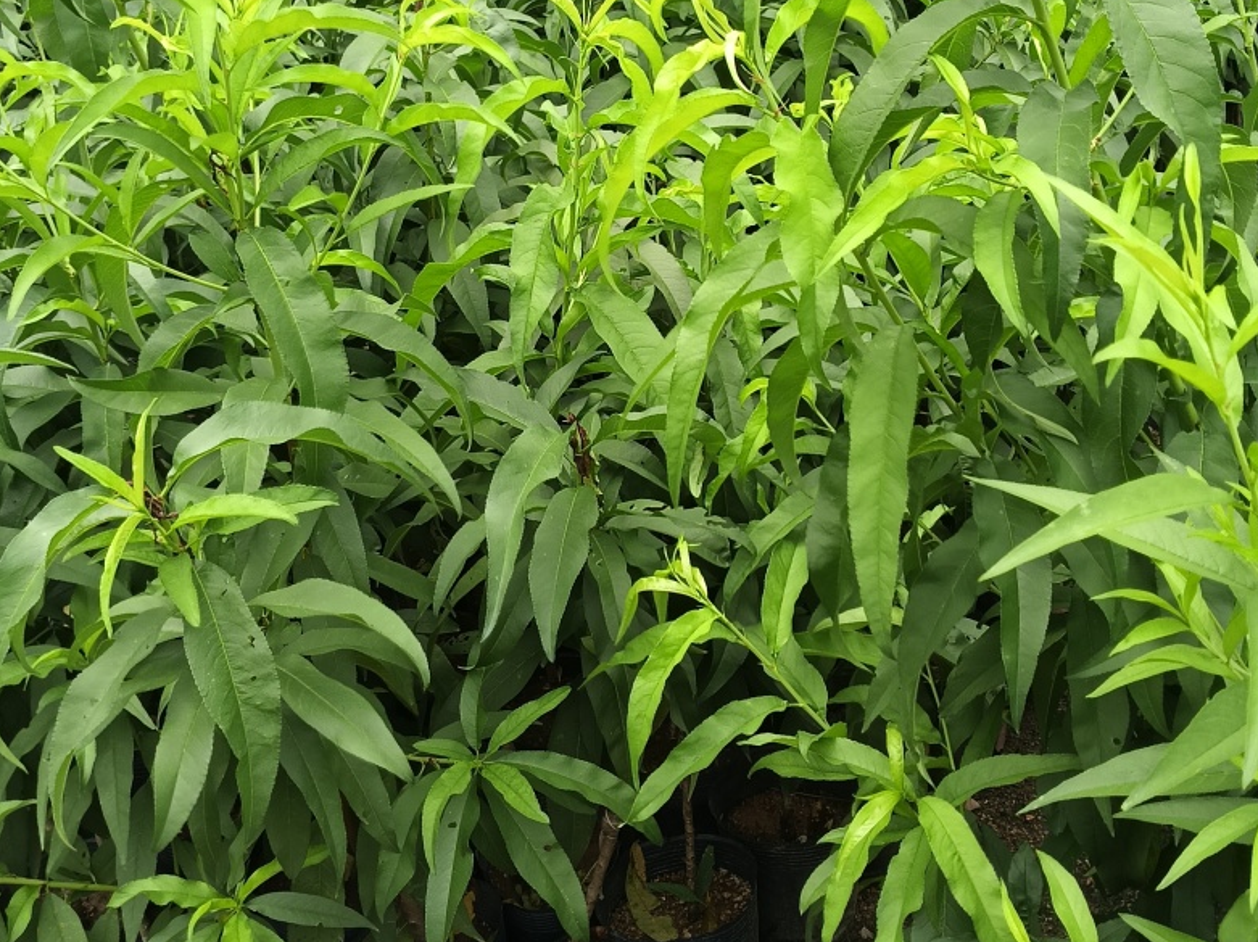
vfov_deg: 34.6
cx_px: 641
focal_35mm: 41
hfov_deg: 45.8
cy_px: 268
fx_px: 1489
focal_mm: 3.61
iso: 50
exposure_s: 1/202
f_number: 1.8
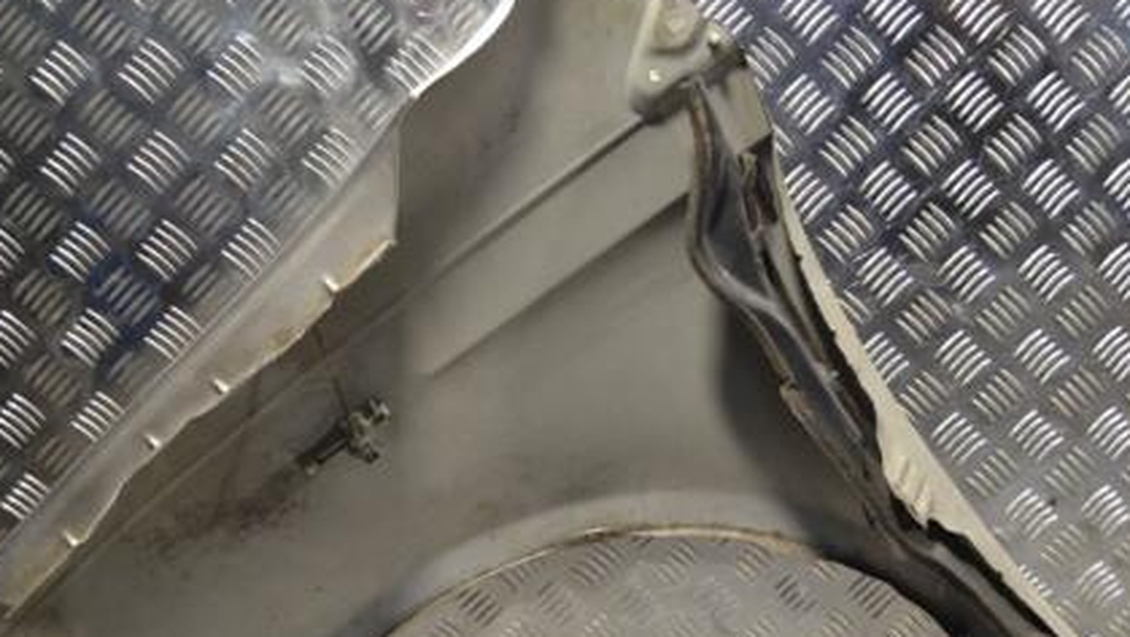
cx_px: 596
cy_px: 435
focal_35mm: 54
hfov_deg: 38.5
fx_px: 1619
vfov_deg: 22.1
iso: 400
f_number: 5
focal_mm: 24
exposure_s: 1/100
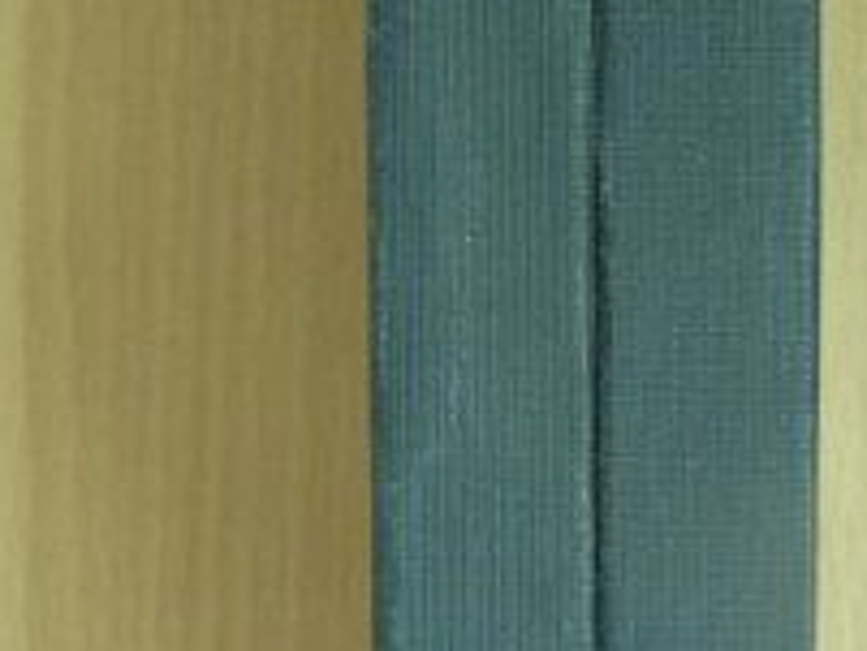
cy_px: 149
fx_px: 2707
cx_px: 613
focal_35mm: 108
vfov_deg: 13.7
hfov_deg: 18.1
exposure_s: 1/8
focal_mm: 8
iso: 237
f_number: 3.5
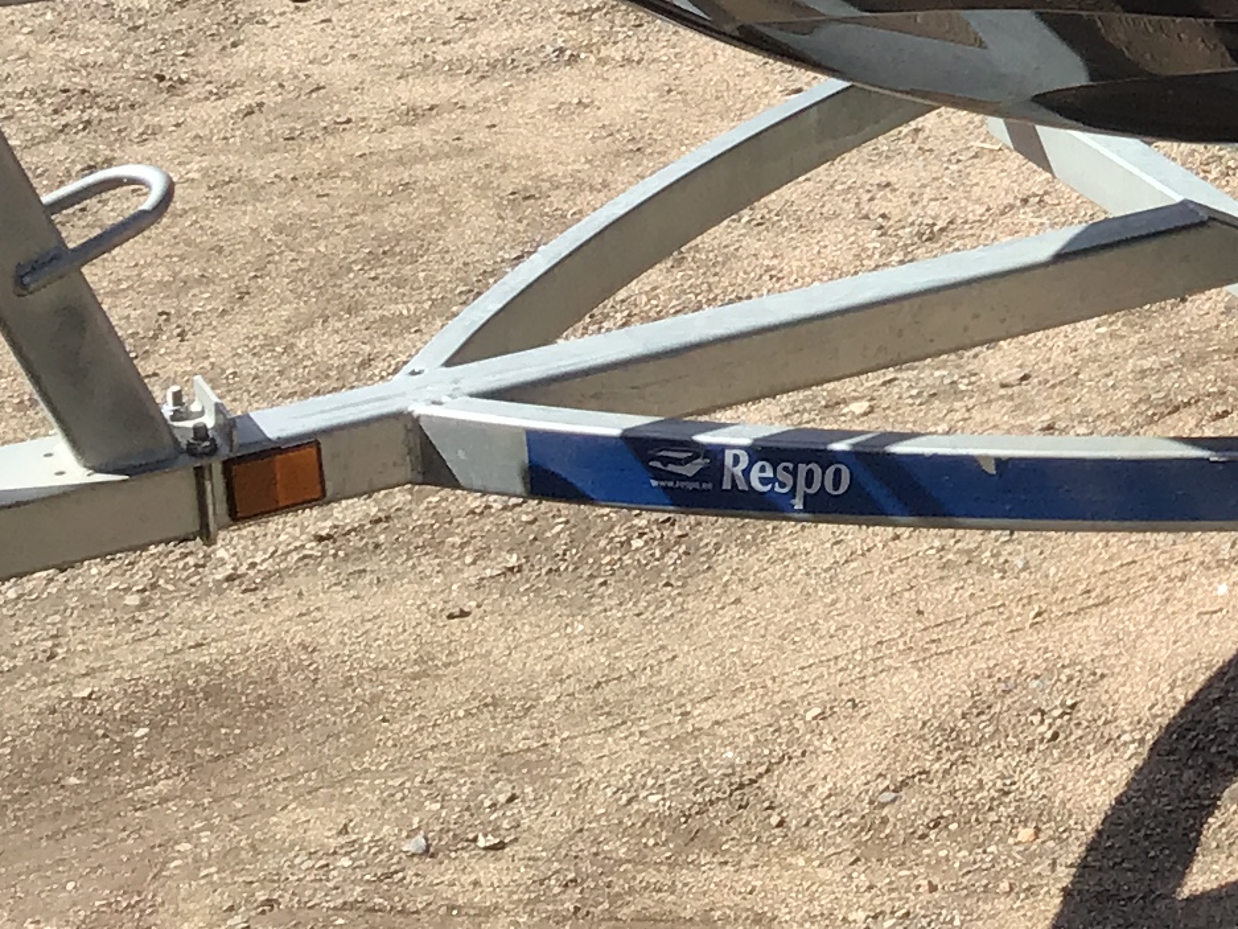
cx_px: 1920
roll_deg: +1.7
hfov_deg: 16.4
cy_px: -201
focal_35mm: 108
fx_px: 3863
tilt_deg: -13.6
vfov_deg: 13.3
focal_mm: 3.3
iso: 25
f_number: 2.4
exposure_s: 1/741
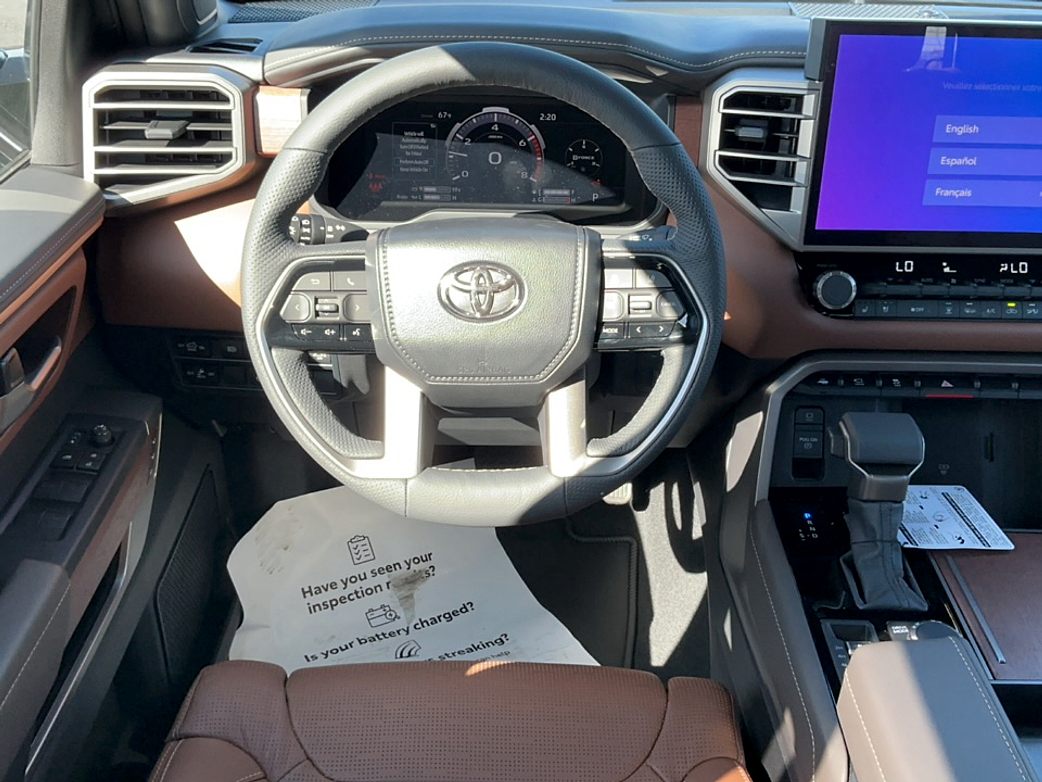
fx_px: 903
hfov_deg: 60.0
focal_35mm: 30
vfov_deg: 46.8
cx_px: 521
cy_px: 391
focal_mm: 3
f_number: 1.8
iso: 32
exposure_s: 1/120
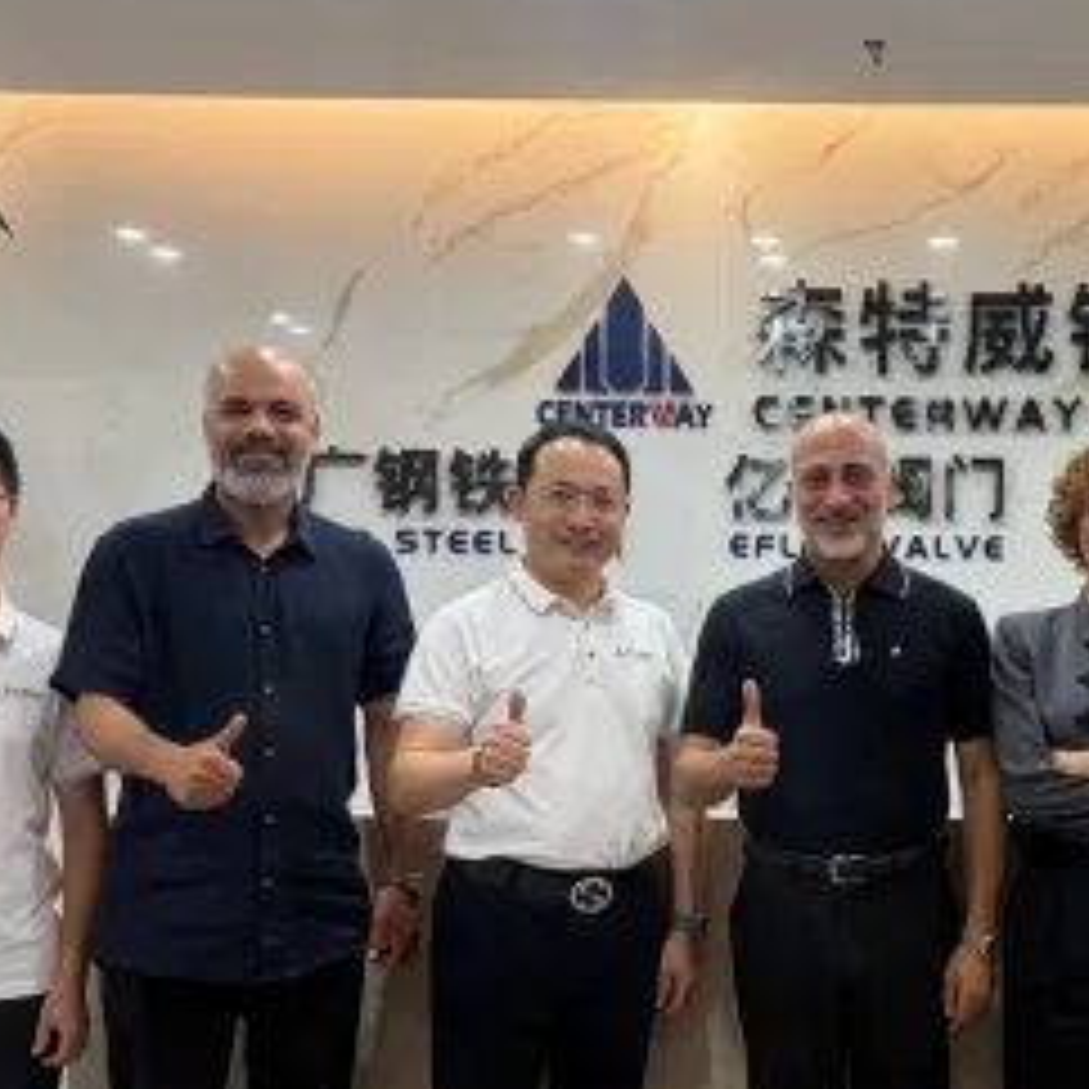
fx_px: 2029
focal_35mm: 57
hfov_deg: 29.0
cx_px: 945
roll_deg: +0.0
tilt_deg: -0.1
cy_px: 693
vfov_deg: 29.9
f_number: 1.6
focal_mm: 5.96
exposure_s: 1/50
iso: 100
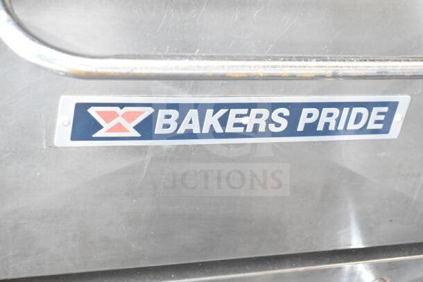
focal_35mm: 75
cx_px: 212
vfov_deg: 18.2
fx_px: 881
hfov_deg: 27.0
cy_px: 141
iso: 2500
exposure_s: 1/80
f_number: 5.6
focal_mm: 50
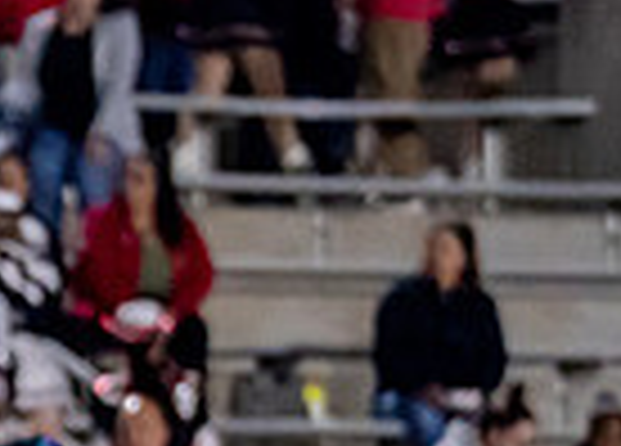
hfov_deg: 1.4
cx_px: -576
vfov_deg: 1.0
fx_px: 25929
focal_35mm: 1468
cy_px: 621
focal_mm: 200
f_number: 2.8
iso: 3200
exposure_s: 1/1250
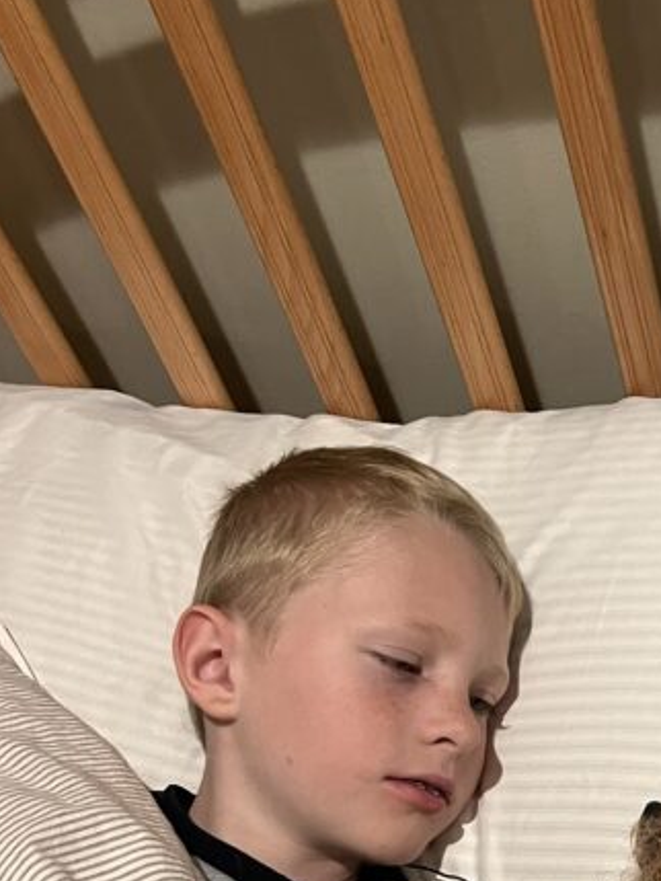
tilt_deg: -51.6
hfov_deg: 23.0
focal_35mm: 62
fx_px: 1578
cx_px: 606
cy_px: 809
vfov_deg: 29.7
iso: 250
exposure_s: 1/60
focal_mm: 5.1
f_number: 1.6
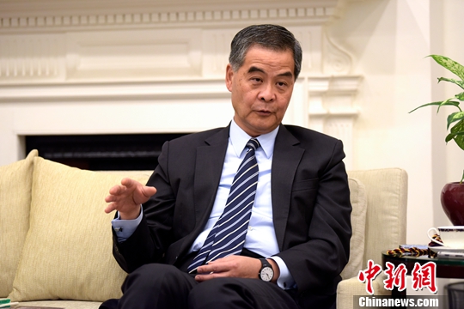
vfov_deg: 11.0
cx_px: 232
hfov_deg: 16.4
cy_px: 154
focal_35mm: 125
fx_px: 1611
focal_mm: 125
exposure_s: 1/200
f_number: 2.8
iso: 1600
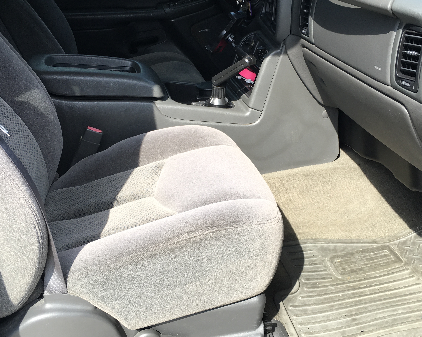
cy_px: 153
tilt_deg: -24.9
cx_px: 231
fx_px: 512
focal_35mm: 41
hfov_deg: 44.7
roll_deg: +0.6
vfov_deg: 36.5
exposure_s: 1/225
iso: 25
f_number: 2.2
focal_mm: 4.15
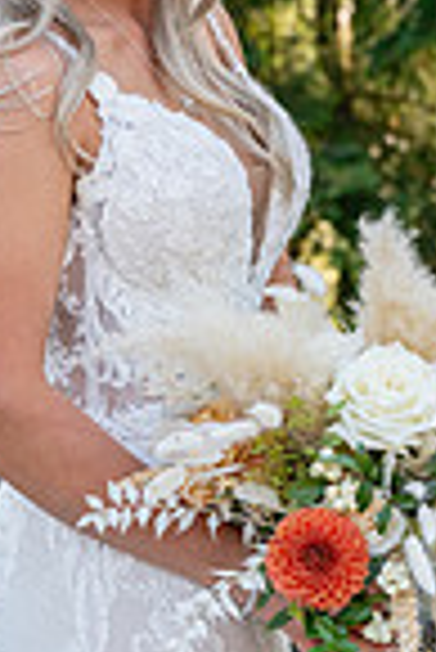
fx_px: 3371
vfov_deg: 11.0
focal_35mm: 186
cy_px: 90
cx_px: 175
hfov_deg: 7.4
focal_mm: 60
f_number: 5
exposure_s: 1/400
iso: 640
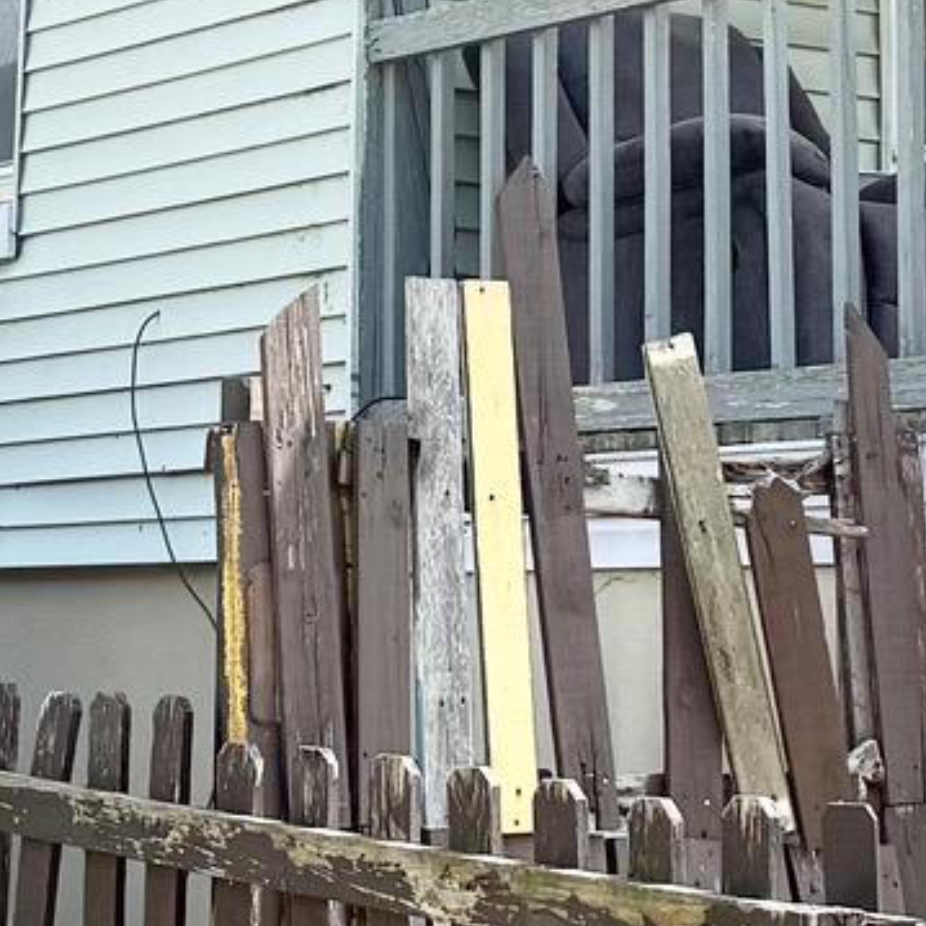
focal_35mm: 121
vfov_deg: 14.1
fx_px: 3662
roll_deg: -1.7
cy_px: -98
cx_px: 240
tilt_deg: +11.3
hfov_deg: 14.4
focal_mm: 6.76
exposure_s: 1/3759
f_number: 1.78
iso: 100
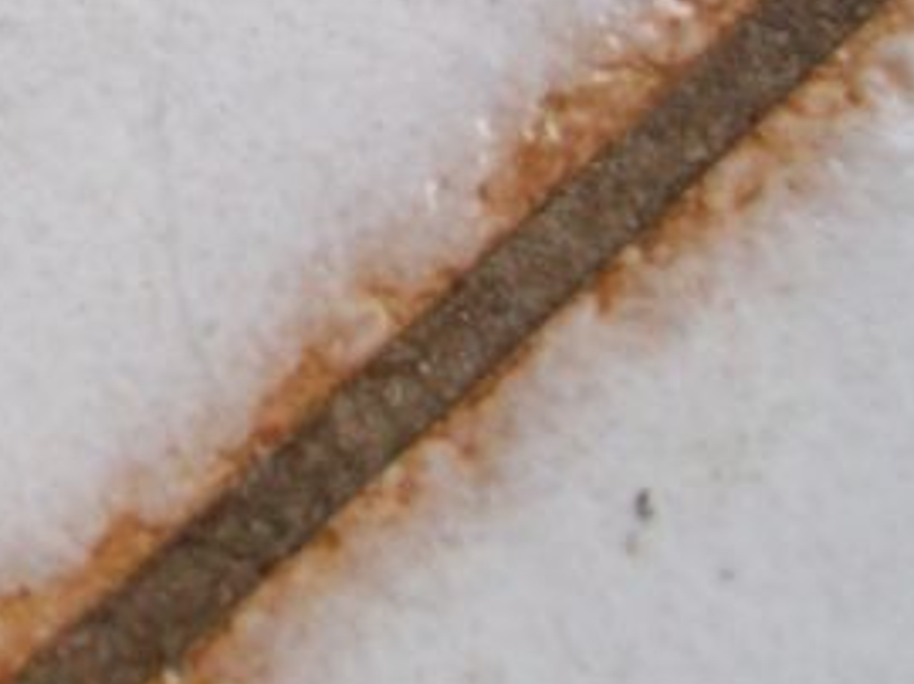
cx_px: -389
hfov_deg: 14.7
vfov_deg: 11.4
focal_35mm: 126
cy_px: -247
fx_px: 3324
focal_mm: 6.1
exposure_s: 1/125
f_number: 2.7
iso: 64
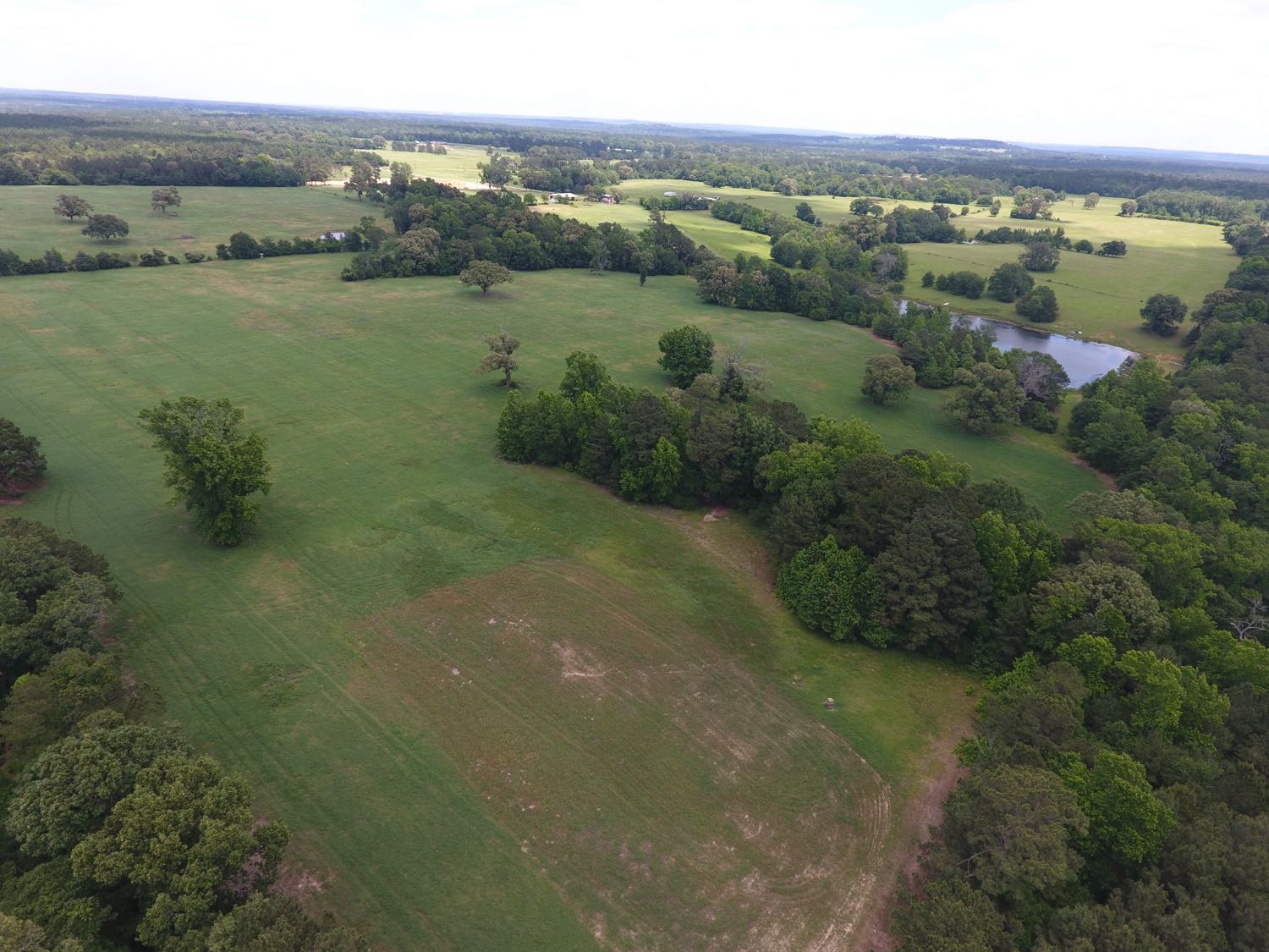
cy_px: 476
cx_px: 634
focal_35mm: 20
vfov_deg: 66.0
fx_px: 733
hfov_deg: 81.7
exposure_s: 1/360
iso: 100
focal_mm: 3.61
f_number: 2.8
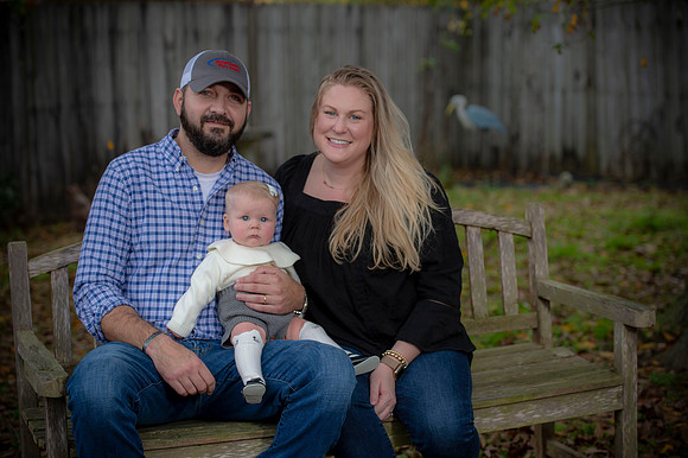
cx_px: 344
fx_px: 1432
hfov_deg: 27.0
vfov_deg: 18.2
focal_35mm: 75
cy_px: 229
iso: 160
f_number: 3.5
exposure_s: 1/200
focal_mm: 75
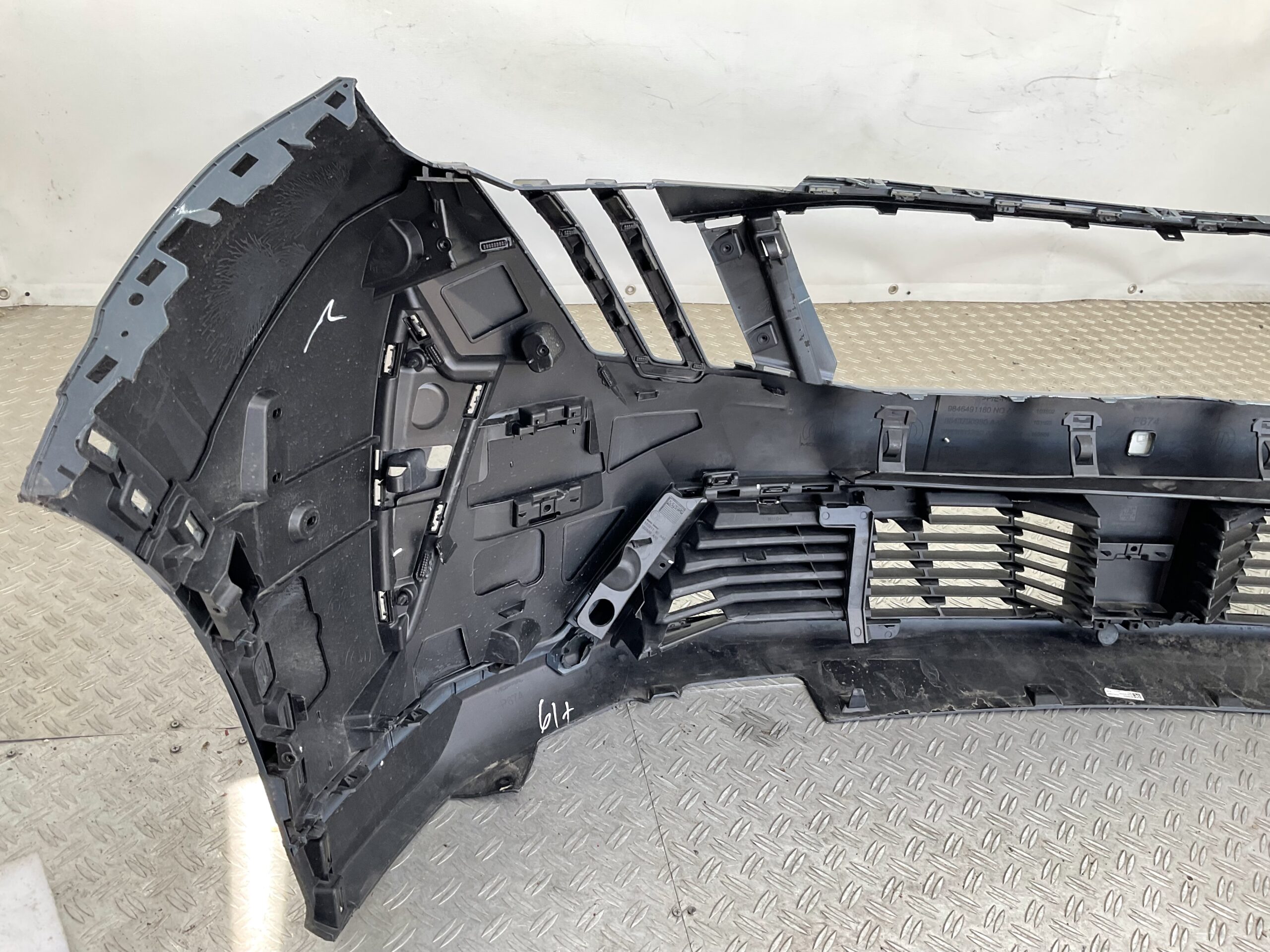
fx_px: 1064
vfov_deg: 48.2
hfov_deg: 61.7
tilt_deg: -30.9
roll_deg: -7.0
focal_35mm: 29
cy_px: 476
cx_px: 635
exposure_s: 1/100
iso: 25
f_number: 1.8
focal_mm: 3
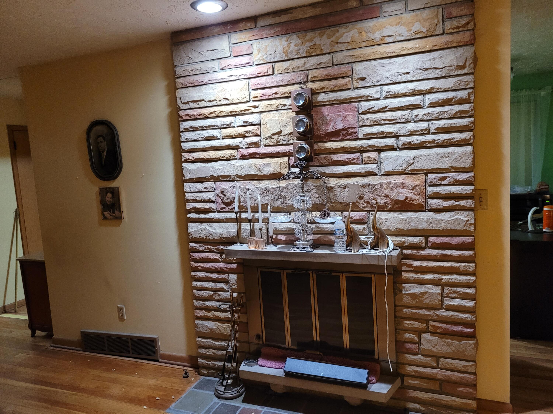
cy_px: 207
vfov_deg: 53.1
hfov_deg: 67.3
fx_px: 415
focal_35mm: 26
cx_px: 276
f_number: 1.8
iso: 500
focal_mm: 5.4
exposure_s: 1/40
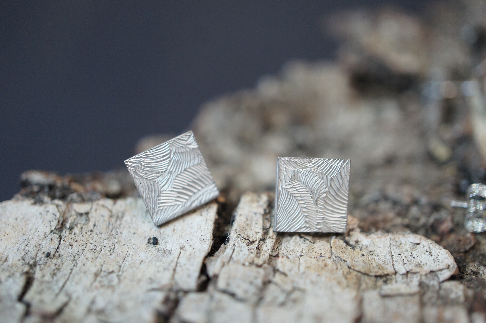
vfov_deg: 29.8
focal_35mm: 45
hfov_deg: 43.6
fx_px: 607
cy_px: 162
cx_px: 243
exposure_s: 1/50
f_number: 3.5
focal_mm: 30
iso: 800
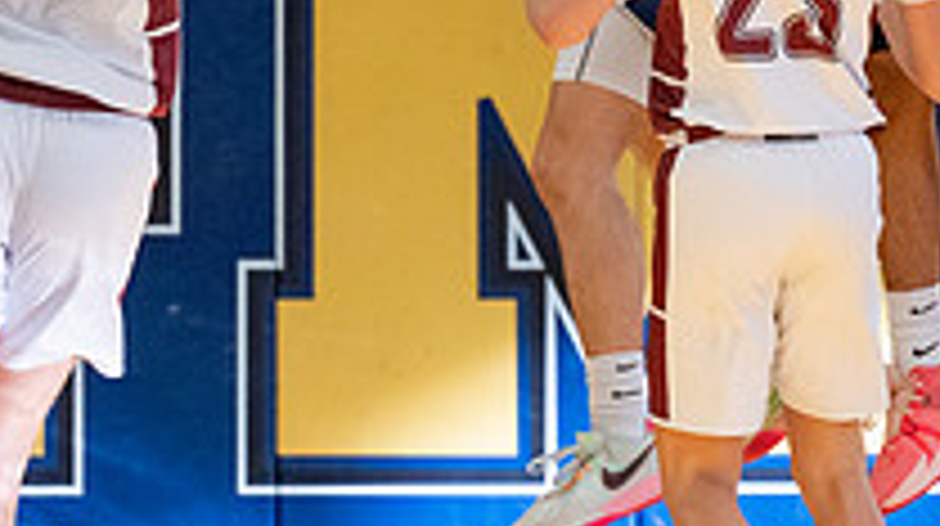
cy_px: -76
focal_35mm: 765
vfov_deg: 1.6
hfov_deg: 2.8
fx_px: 19046
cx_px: 922
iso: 5000
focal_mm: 200
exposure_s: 1/1000
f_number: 2.8
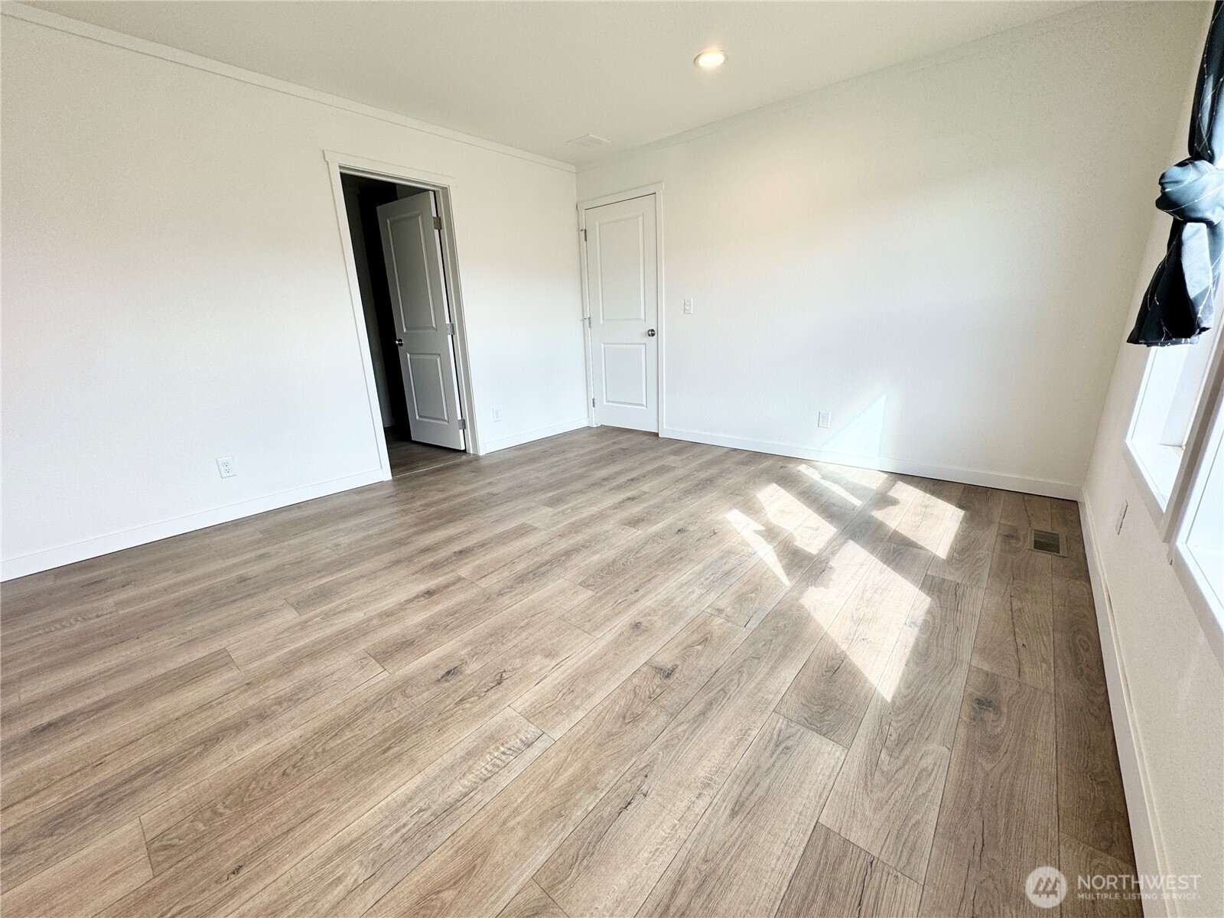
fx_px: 495
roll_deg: +2.6
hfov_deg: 102.1
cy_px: 459
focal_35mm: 14
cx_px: 612
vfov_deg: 85.7
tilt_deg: -16.6
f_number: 2.2
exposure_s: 1/120
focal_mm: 2.22
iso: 50
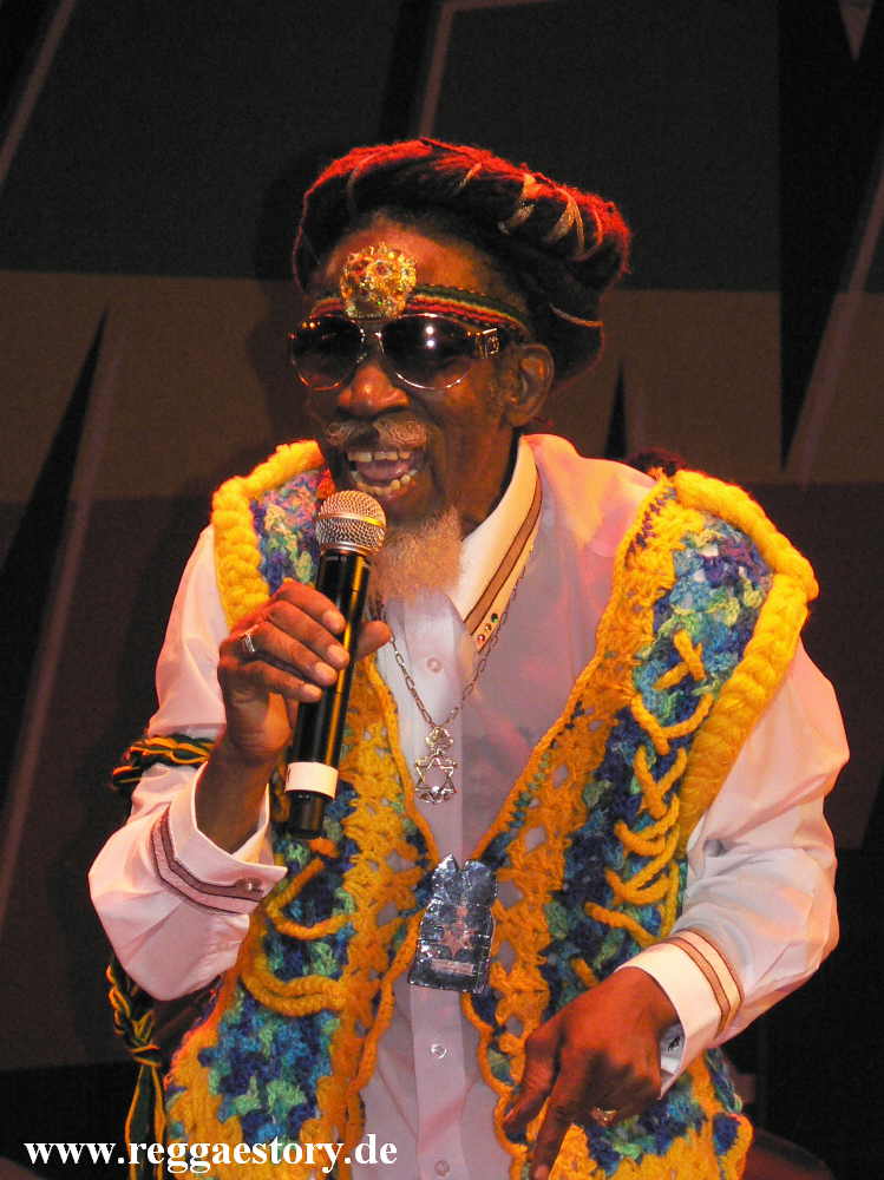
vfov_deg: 9.0
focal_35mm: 220
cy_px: 590
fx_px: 7497
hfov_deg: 6.7
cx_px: 442
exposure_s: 1/60
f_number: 3.3
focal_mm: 37.7
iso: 400
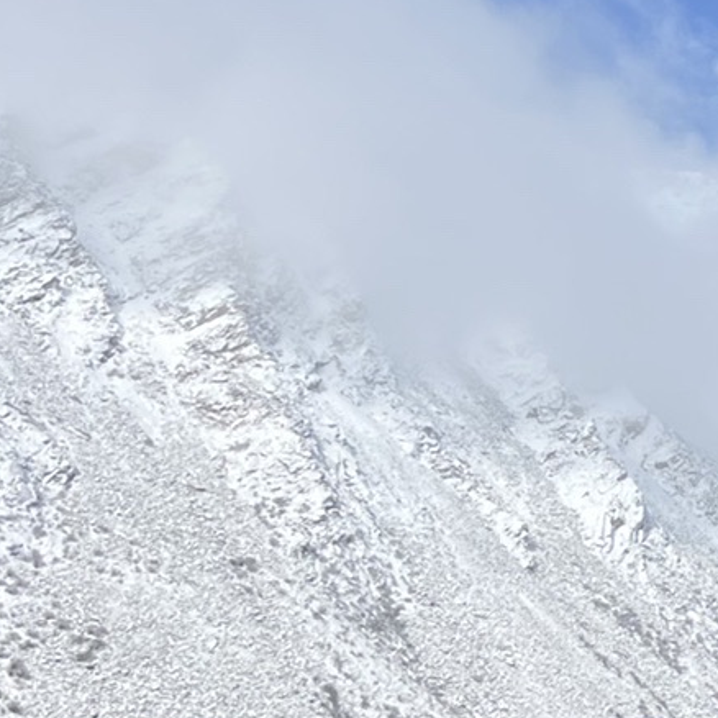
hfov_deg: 14.5
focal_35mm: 105
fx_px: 2464
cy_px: 184
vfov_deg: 16.5
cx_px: 1306
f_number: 1.6
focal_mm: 5.1
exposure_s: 1/2463
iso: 50
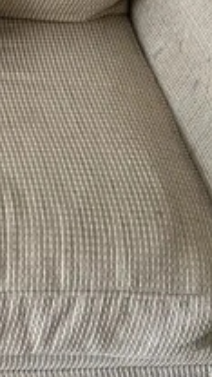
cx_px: -159
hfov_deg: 12.7
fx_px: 869
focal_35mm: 87
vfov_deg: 24.3
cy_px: 112
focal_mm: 4.25
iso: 80
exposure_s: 1/50
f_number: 1.8
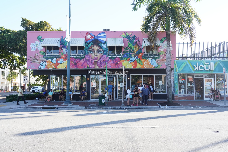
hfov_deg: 57.2
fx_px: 209
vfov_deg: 40.0
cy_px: 76
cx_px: 114
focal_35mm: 33
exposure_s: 1/100
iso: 400
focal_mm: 33
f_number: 13
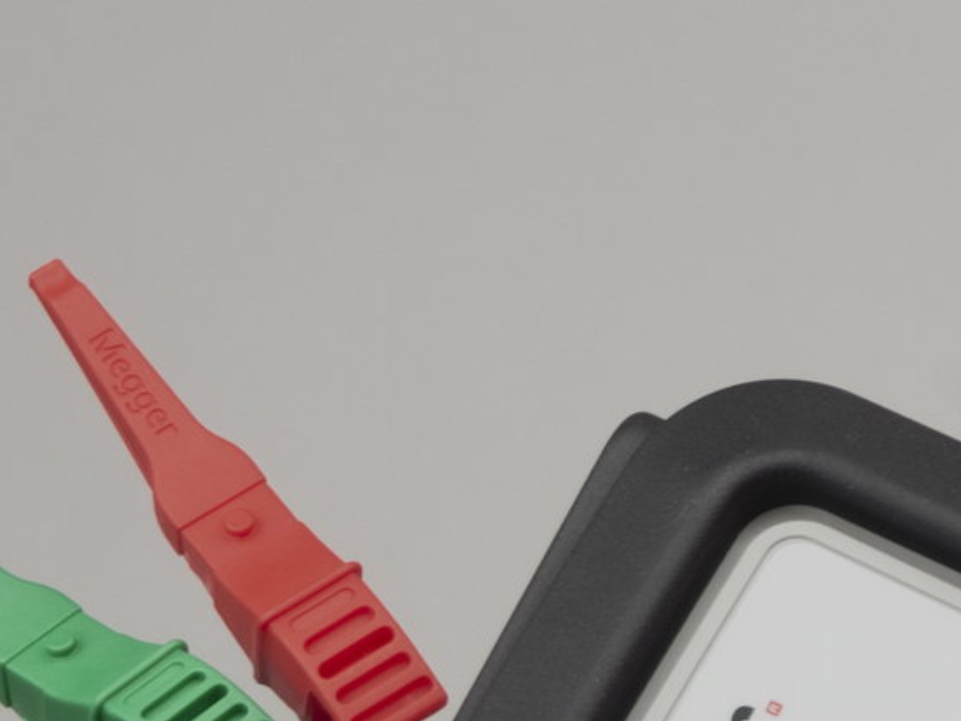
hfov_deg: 6.5
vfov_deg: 4.8
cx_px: 791
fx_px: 8497
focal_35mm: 306
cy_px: 1120
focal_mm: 65
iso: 100
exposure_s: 1/50
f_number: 18
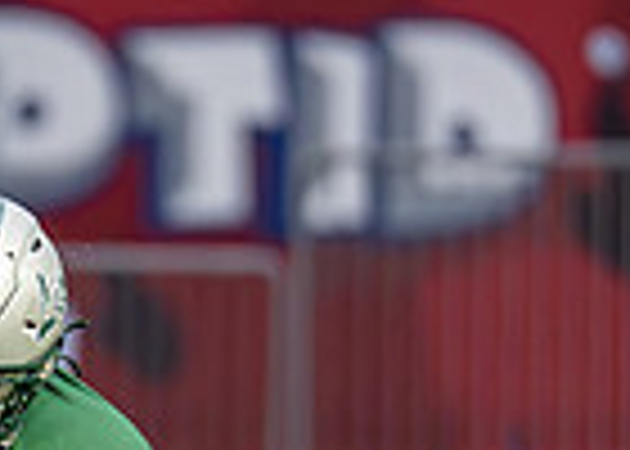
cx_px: -92
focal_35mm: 1528
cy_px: 554
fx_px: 27340
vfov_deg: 0.9
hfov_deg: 1.3
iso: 2000
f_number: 2.8
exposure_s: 1/1250
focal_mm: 200
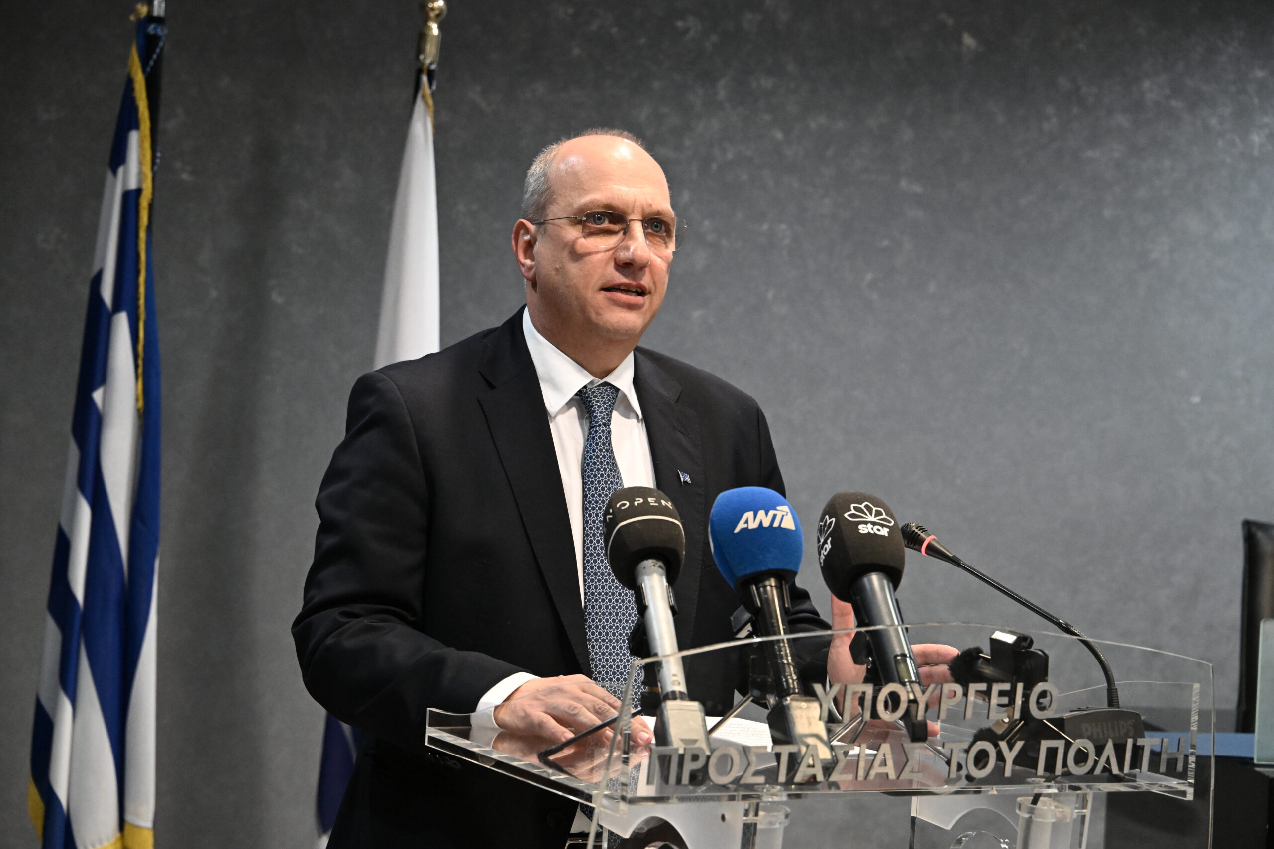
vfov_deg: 18.2
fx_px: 2654
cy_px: 424
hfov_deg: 27.0
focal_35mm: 75
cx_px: 637
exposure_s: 1/200
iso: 6400
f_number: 5
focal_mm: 75
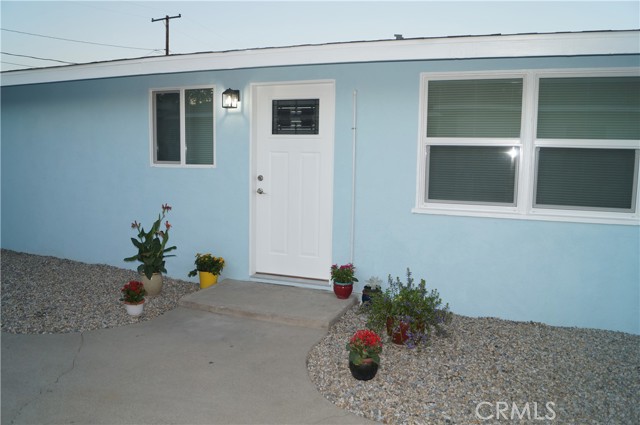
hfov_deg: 67.4
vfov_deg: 47.8
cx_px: 320
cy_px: 212
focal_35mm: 27
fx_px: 479
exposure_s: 1/60
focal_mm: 18
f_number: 4
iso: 100
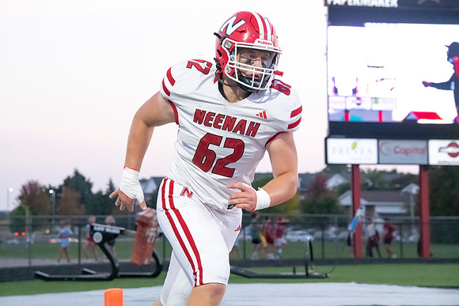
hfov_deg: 16.8
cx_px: 218
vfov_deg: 11.3
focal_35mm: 122
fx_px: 1553
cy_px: 145
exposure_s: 1/500
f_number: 7.1
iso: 10000
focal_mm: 116
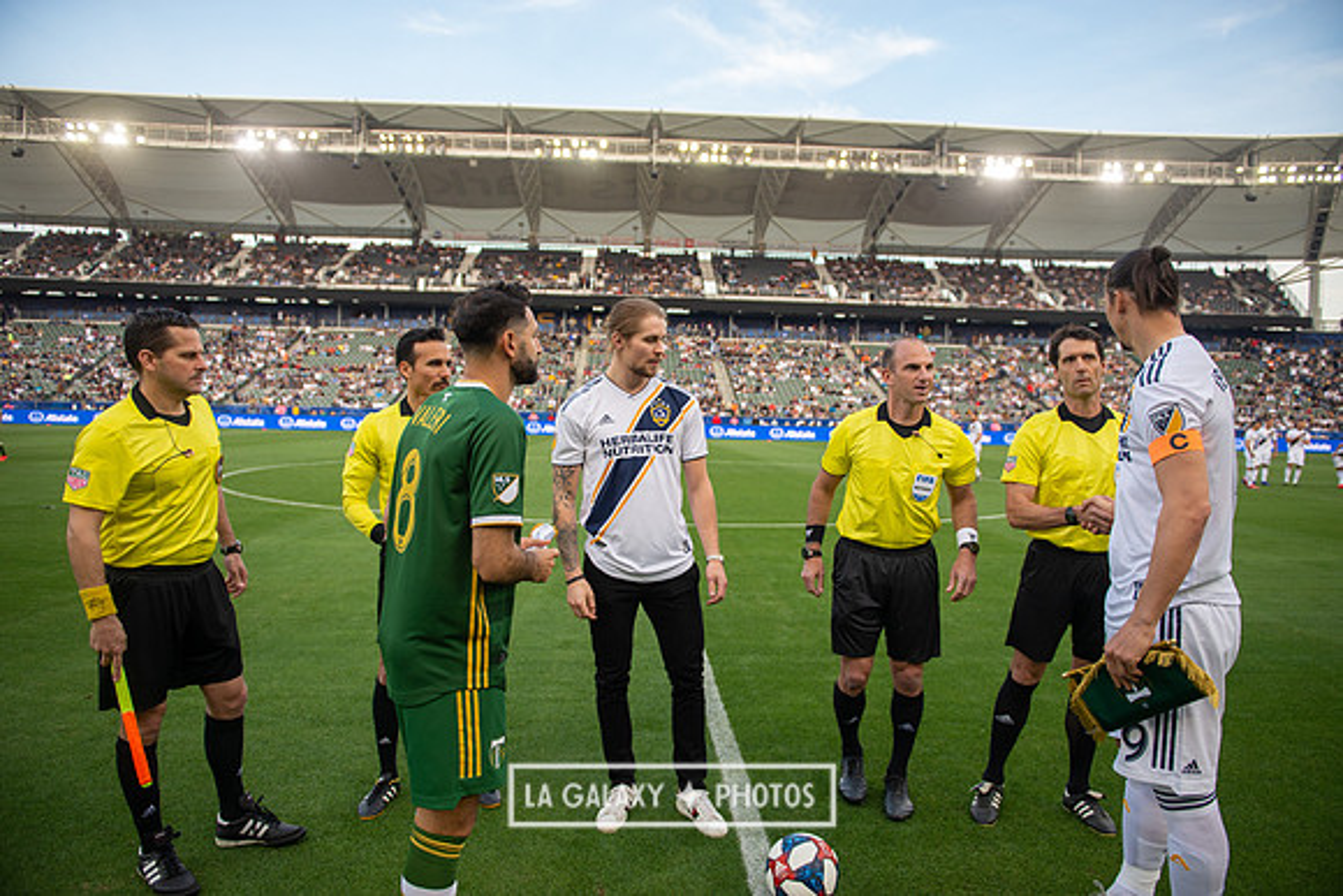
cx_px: 672
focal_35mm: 24
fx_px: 896
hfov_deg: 73.7
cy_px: 448
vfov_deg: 53.2
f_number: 2.8
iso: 400
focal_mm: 24
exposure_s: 1/800
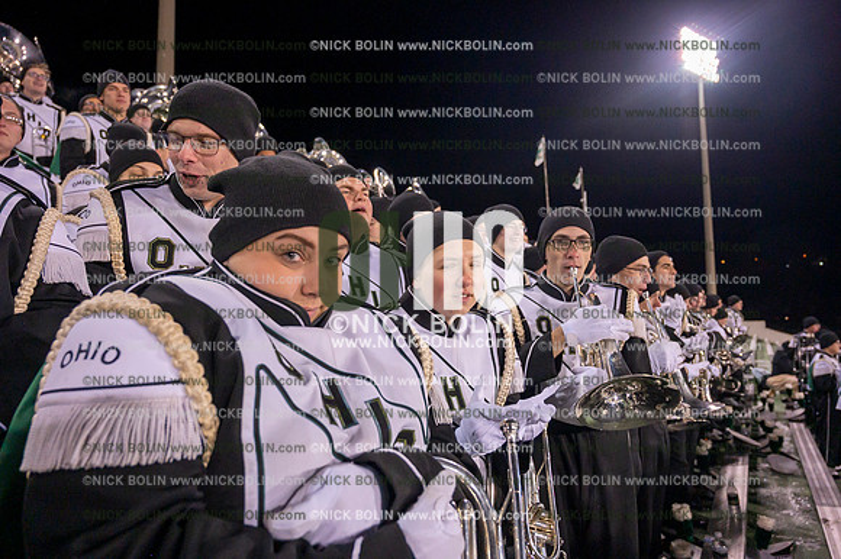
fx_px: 560
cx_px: 420
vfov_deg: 53.1
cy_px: 280
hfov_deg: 73.8
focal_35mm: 24
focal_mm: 24
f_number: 4.5
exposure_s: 1/640
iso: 5000
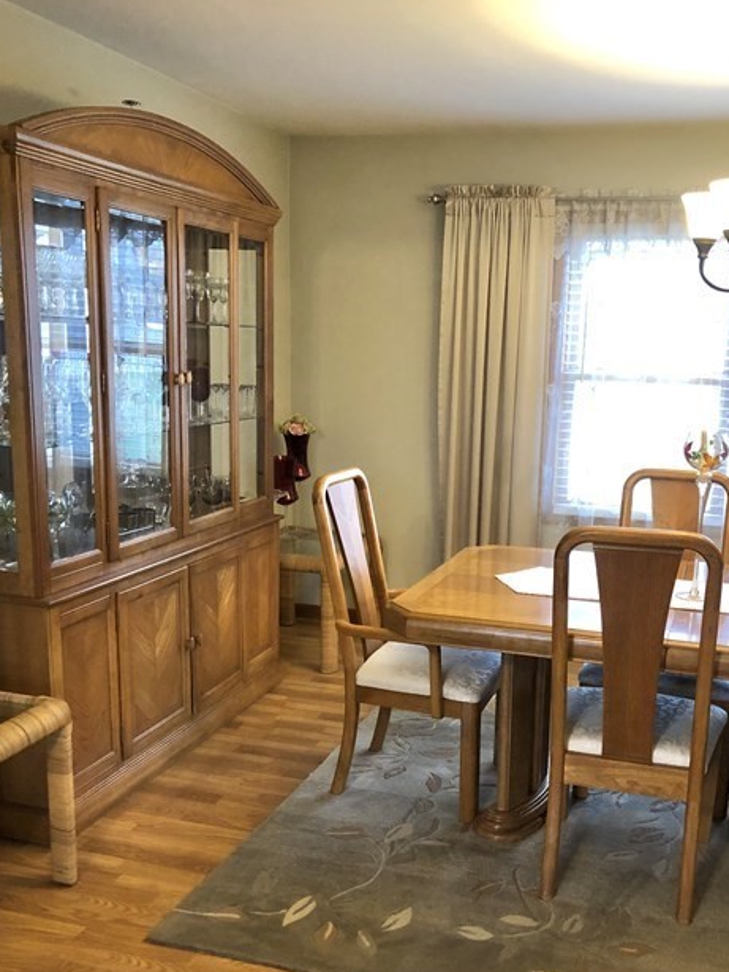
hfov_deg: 40.5
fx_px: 982
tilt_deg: -13.7
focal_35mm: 35
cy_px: 589
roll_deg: -1.1
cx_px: 444
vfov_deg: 52.2
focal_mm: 4
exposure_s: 1/15
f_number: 1.8
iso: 64
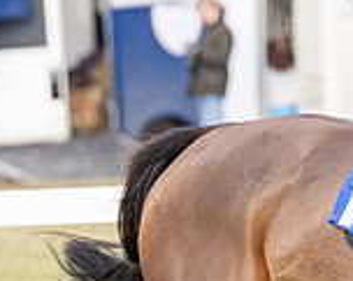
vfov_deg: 1.3
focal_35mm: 1194
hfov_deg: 1.6
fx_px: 12450
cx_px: 490
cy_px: 503
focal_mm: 200
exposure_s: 1/1600
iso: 800
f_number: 5
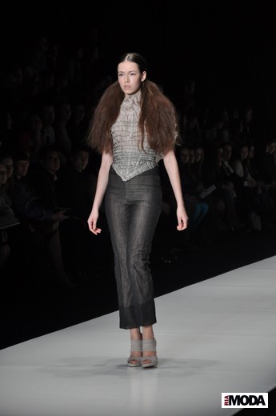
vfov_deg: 13.1
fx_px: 1817
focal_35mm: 158
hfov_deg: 8.7
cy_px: 208
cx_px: 138
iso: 1000
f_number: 5.6
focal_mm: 105
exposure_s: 1/125
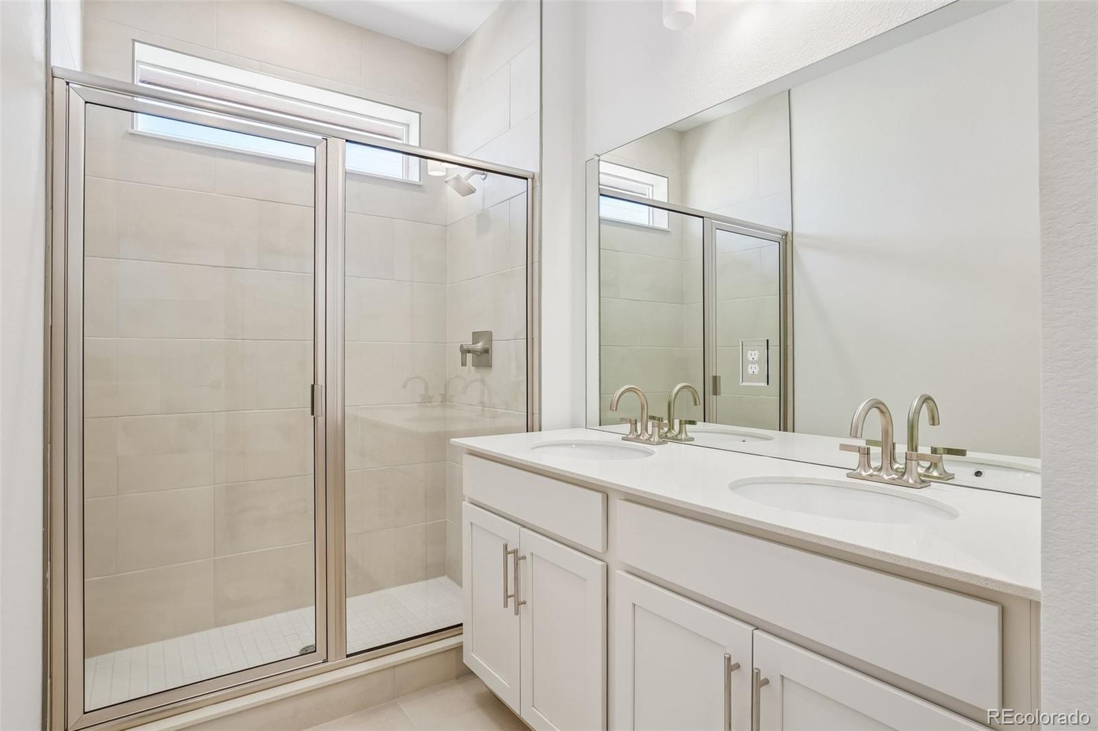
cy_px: 366
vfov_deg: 67.4
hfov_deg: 90.0
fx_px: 549
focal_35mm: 18
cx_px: 549
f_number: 8
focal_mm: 12
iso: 400
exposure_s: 1/40
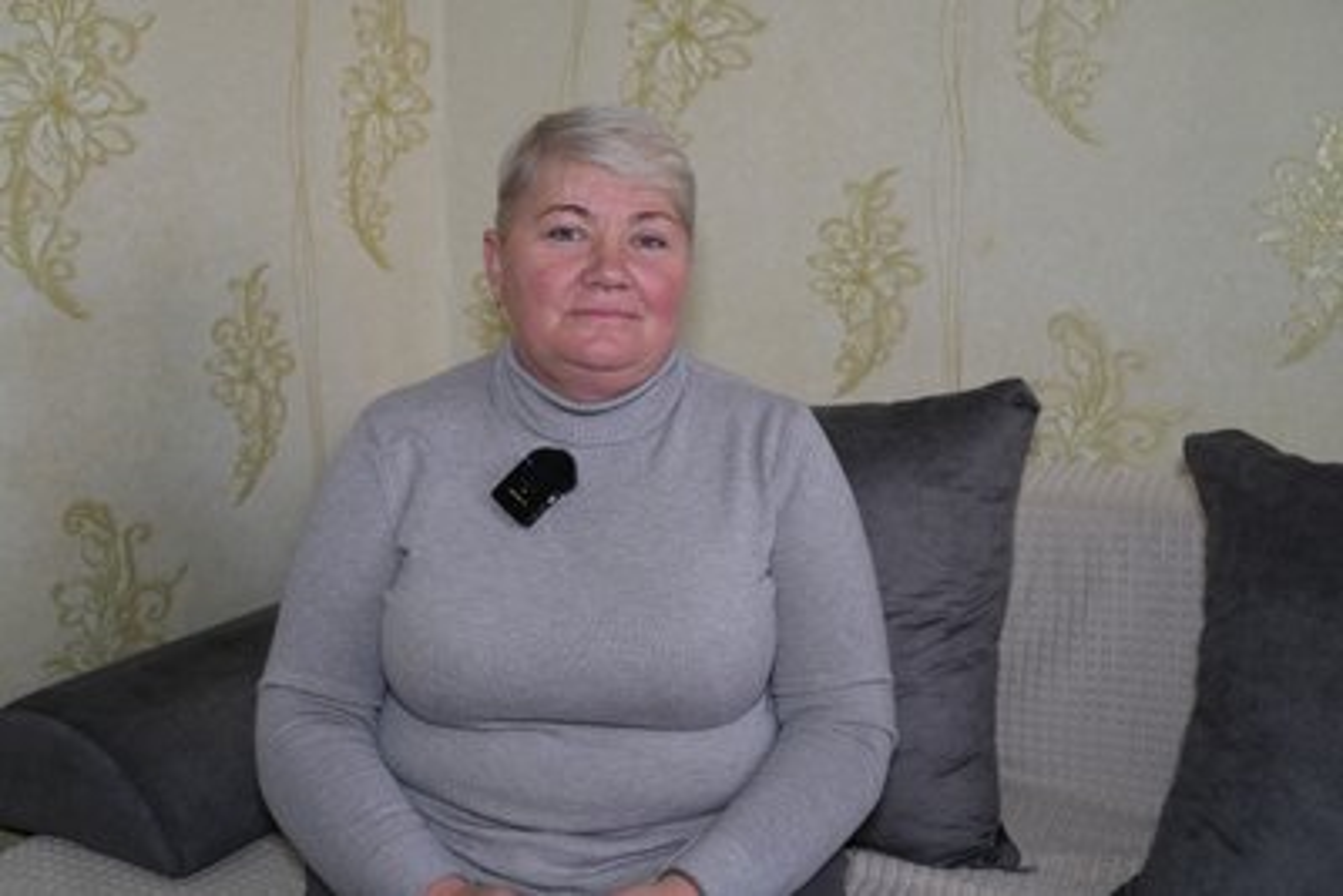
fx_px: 1455
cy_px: 448
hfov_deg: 49.5
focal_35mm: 39
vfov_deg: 34.2
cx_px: 672
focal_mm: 39
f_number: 4
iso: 1600
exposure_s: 1/160
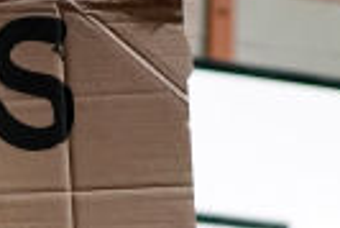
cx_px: -215
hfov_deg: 7.5
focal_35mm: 270
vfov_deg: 4.8
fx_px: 2553
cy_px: 711
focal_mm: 35
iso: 4000
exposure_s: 1/800
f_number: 1.4
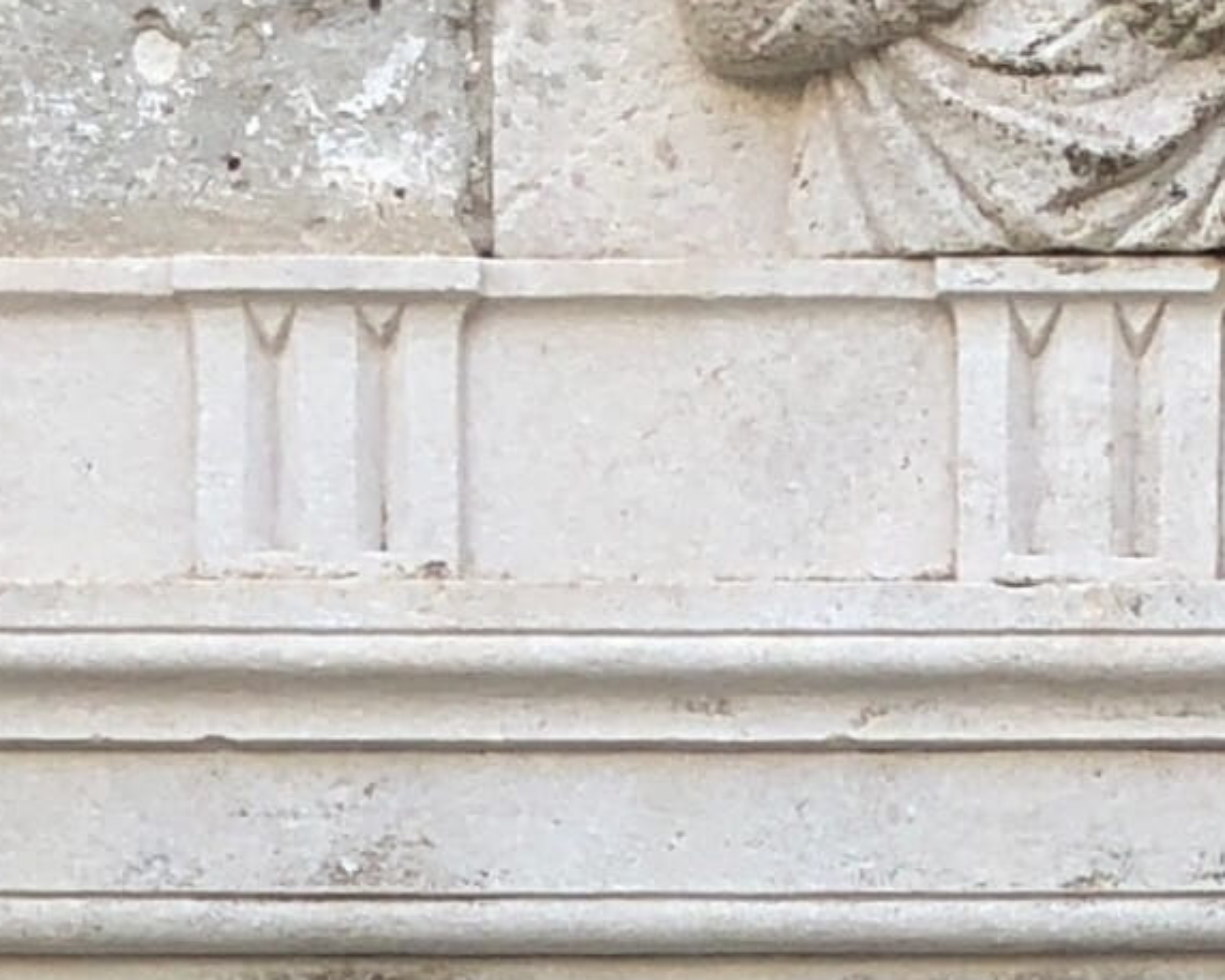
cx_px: 1221
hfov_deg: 10.1
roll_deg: +1.6
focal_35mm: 189
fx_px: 6853
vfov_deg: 7.9
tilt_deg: +4.0
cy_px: 1722
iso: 20
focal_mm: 4
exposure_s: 1/228
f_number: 1.8
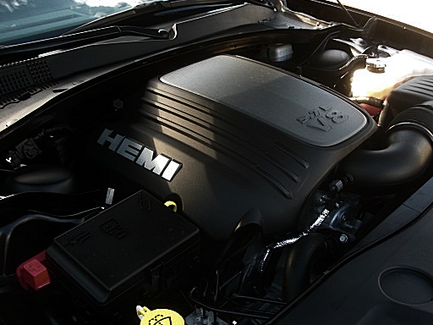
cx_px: 244
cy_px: 190
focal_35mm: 45
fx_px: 563
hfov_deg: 42.0
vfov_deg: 32.1
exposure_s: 1/80
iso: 100
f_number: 2.8
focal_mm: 6.3
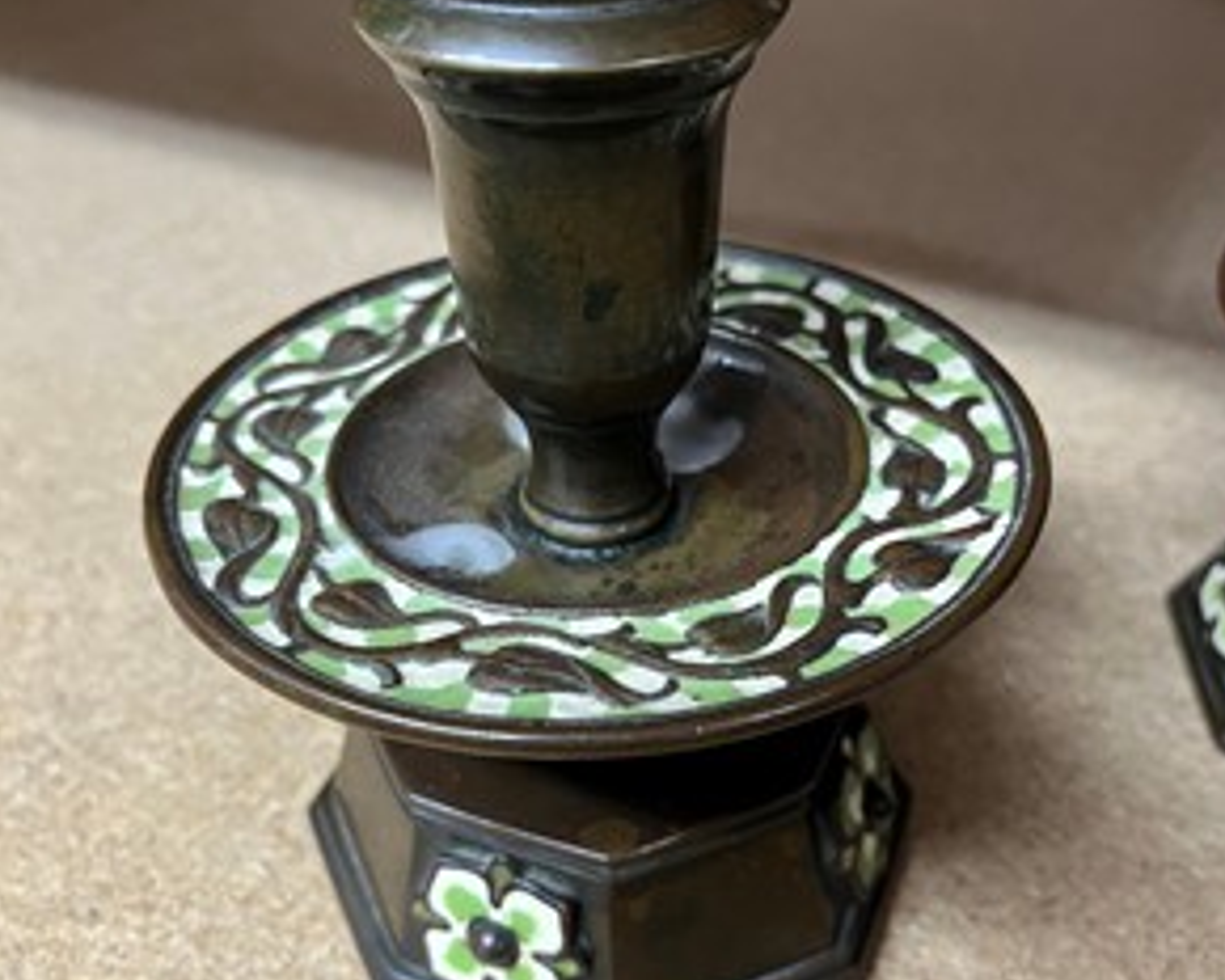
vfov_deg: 42.2
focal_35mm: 35
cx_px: 621
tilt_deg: -38.8
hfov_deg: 51.5
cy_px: 524
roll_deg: +1.2
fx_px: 1269
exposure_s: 1/50
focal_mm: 5.1
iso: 200
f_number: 1.6
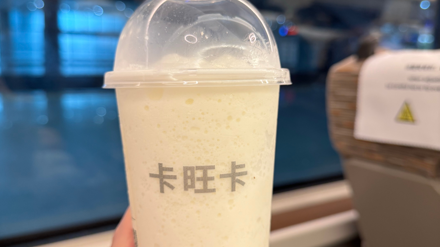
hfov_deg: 56.6
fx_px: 408
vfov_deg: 33.7
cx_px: 219
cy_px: 124
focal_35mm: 35
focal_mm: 6.76
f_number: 1.78
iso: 125
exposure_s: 1/50
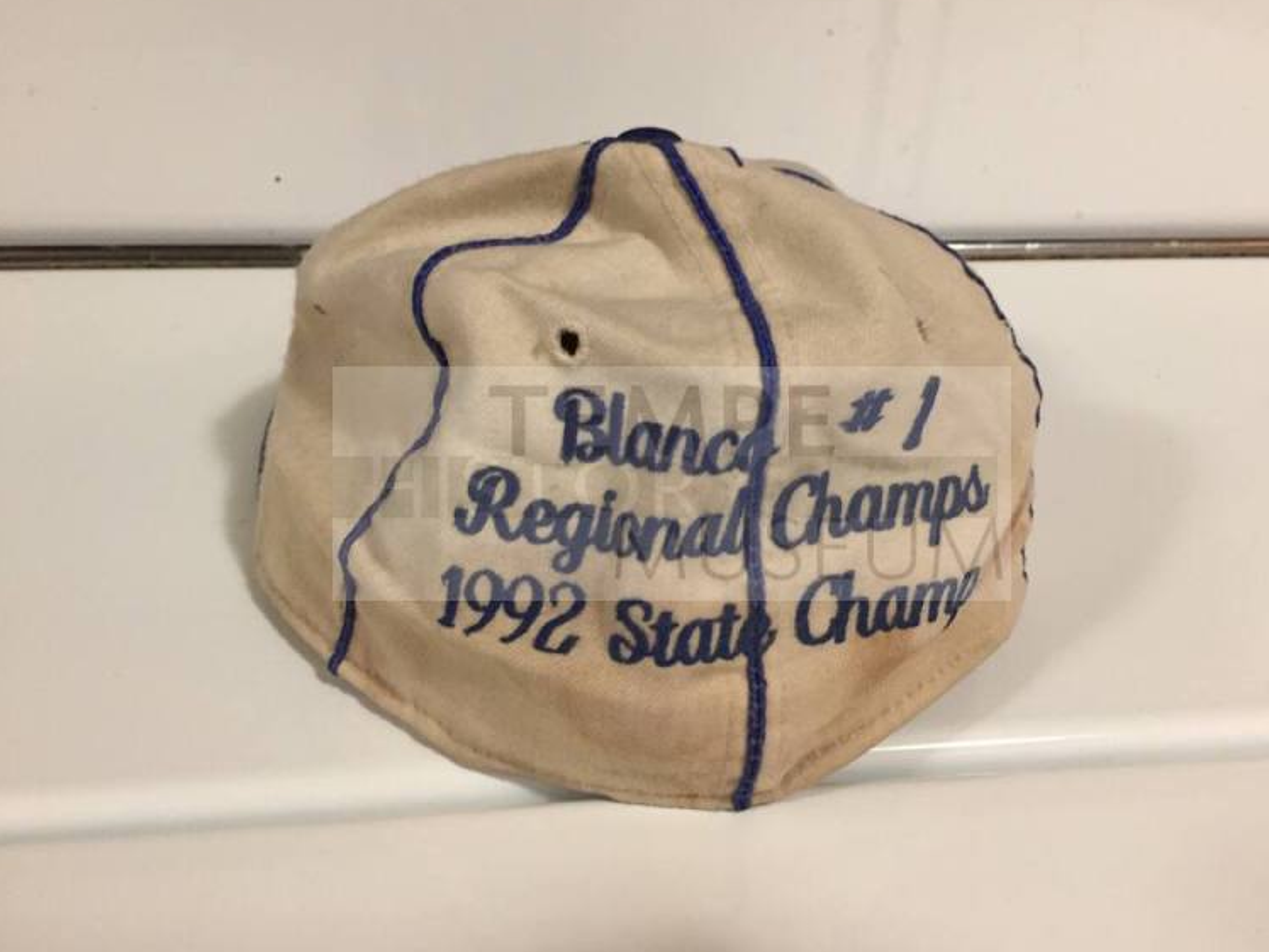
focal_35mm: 31
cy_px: 484
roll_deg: -1.6
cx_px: 672
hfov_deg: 58.3
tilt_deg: -33.8
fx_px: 1136
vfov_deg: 45.4
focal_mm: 4.15
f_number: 2.2
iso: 200
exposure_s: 1/30
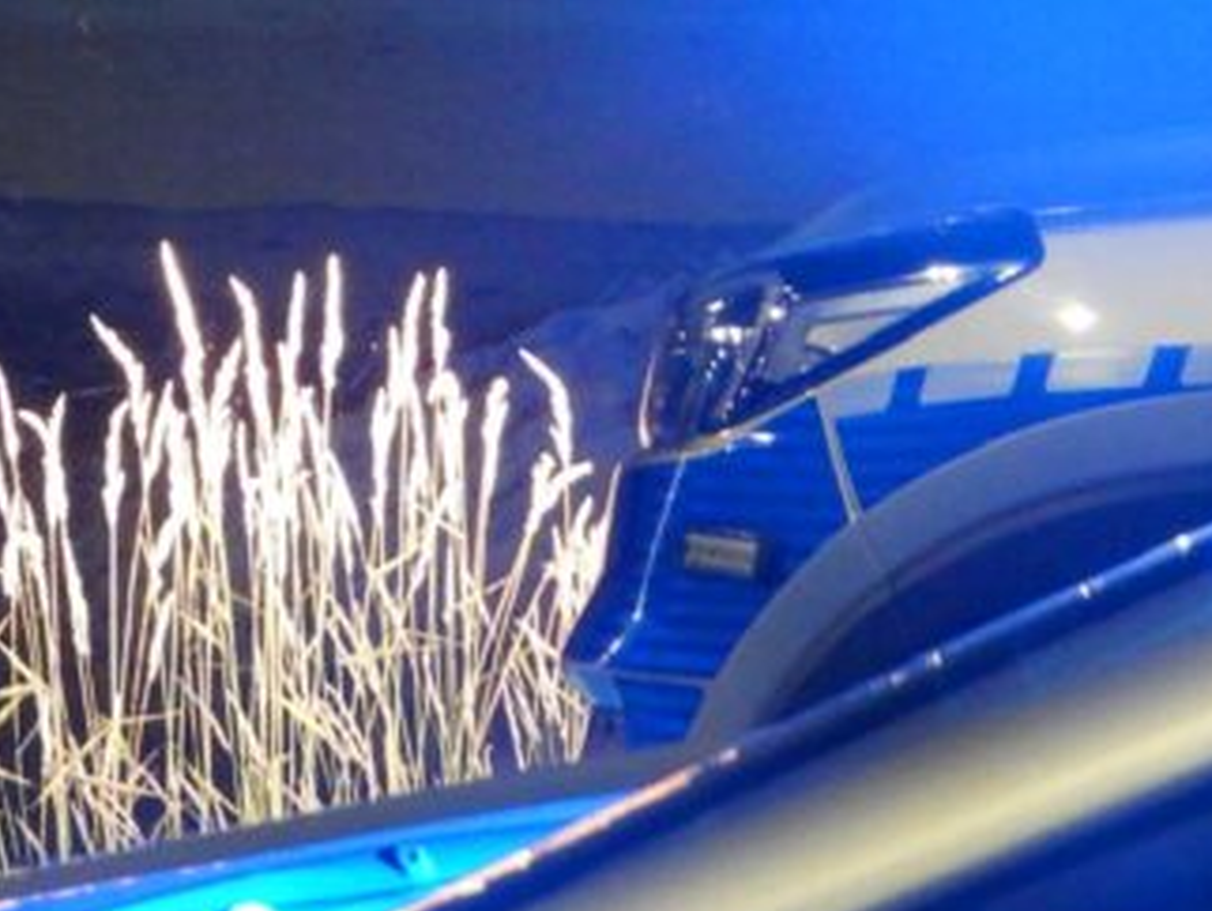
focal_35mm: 289
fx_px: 10126
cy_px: -245
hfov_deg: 6.8
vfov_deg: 5.1
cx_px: -98
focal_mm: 16.3
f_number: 3.5
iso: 1100
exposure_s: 1
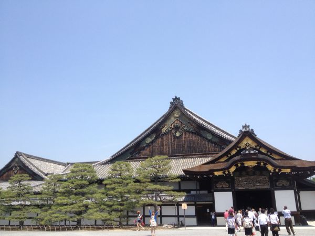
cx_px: 158
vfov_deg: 40.7
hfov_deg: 52.6
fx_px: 318
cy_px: 118
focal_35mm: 35
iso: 50
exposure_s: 1/1381
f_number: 2.4
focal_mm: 4.28
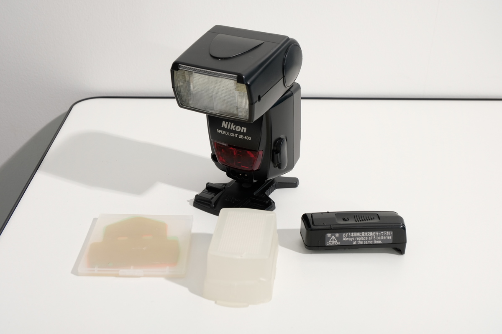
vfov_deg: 28.6
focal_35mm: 47
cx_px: 251
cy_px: 167
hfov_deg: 41.9
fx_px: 655
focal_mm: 31
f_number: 8
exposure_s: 1/200
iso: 200
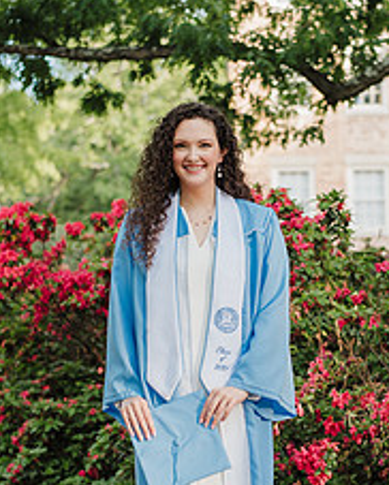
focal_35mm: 93
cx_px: 278
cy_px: 338
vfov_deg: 20.5
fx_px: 1337
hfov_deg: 16.5
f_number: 2.5
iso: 200
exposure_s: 1/500
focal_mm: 50
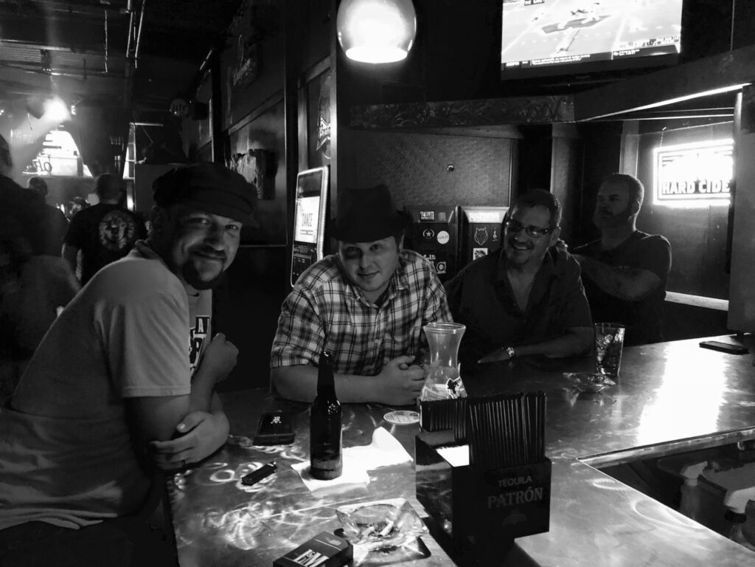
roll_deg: -0.8
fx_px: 611
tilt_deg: -7.2
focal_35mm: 28
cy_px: 284
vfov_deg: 49.7
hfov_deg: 63.4
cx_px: 378
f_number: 1.8
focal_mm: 4
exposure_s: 1/4
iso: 160
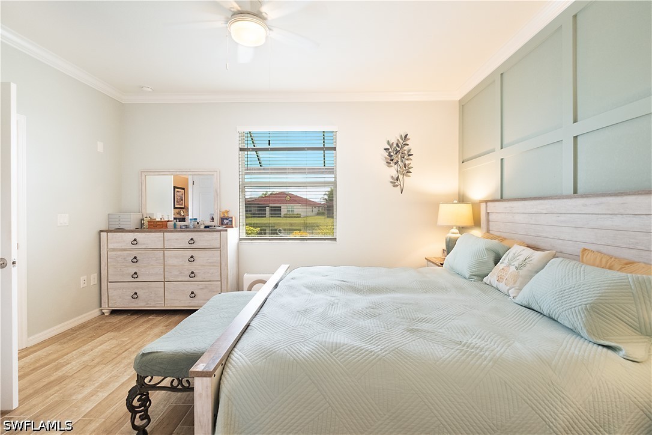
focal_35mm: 15
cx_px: 326
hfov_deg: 100.4
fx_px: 272
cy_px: 218
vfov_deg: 77.3
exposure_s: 1/60
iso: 1250
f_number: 4.5
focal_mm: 10
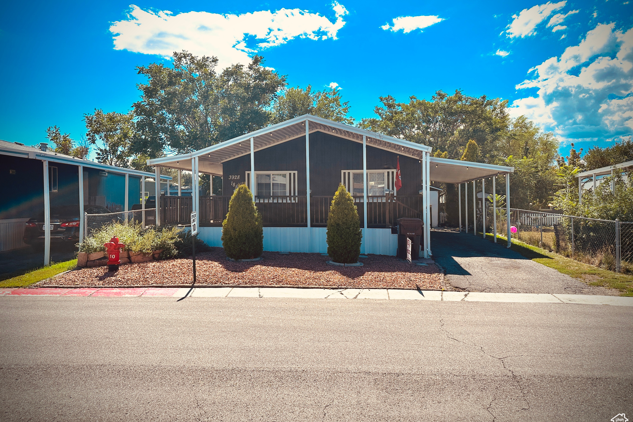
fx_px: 440
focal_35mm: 25
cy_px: 198
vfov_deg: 51.2
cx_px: 316
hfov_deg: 71.5
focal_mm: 6.86
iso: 80
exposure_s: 1/6623
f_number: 1.78
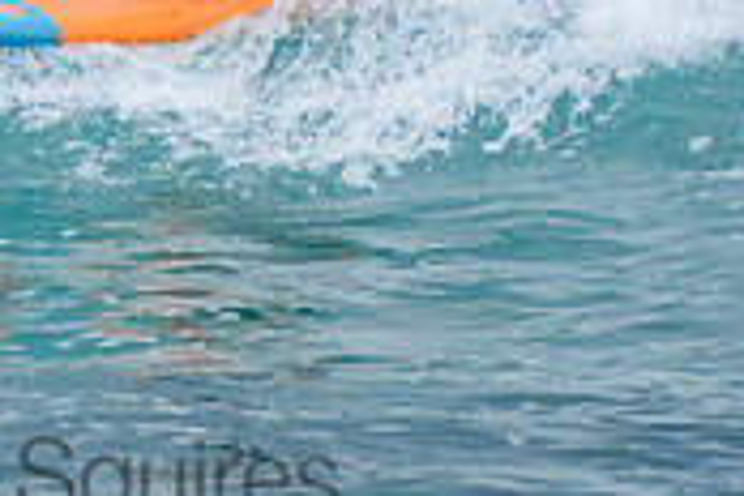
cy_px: -233
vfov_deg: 0.7
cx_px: 9
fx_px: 42715
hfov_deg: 1.0
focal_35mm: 2067
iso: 500
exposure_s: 1/2000
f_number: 5.6
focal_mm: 400
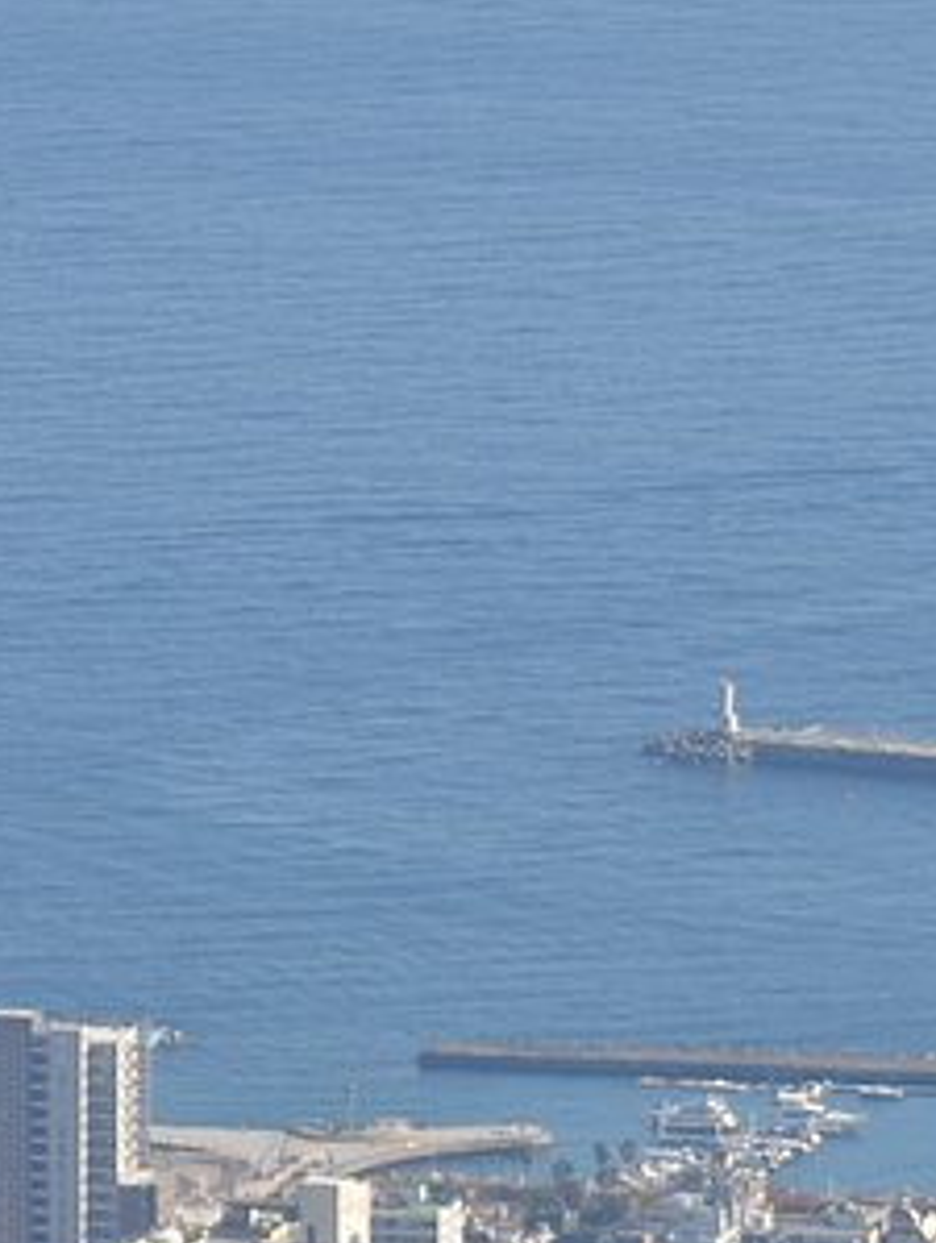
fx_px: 20542
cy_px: 777
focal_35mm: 571
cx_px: 774
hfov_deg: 2.6
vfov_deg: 3.5
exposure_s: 1/800
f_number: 6.3
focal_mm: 116
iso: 100
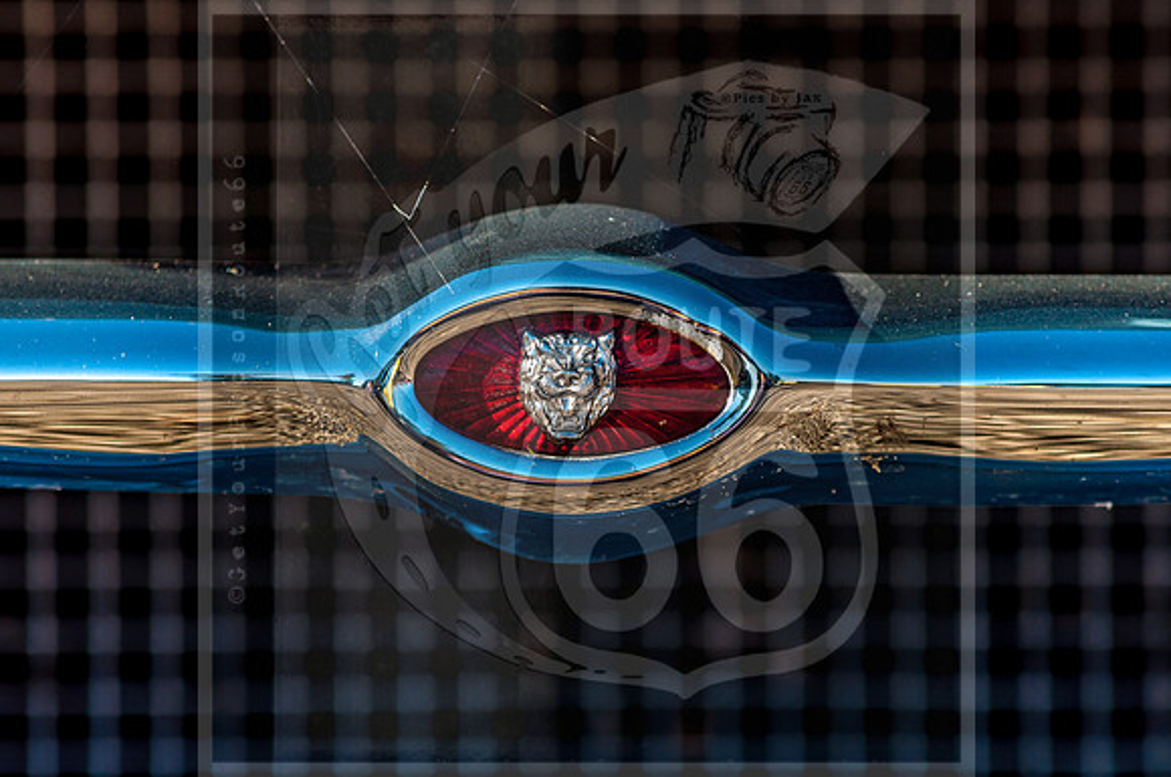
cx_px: 586
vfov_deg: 3.0
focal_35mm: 450
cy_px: 388
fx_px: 14617
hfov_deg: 4.6
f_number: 5.6
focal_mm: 300
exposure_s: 1/100
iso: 160
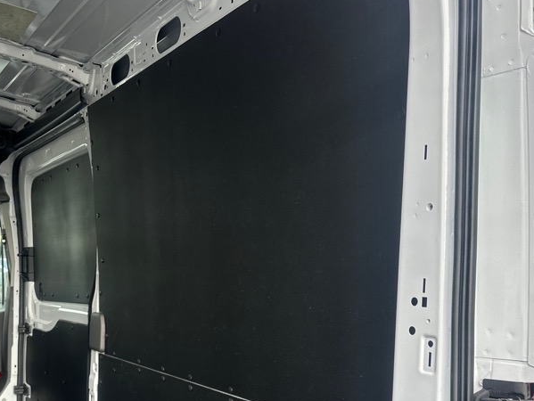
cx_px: 144
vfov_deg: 34.1
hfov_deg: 44.5
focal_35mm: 41
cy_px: 320
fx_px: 633
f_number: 1.78
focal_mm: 6.86
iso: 80
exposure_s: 1/475
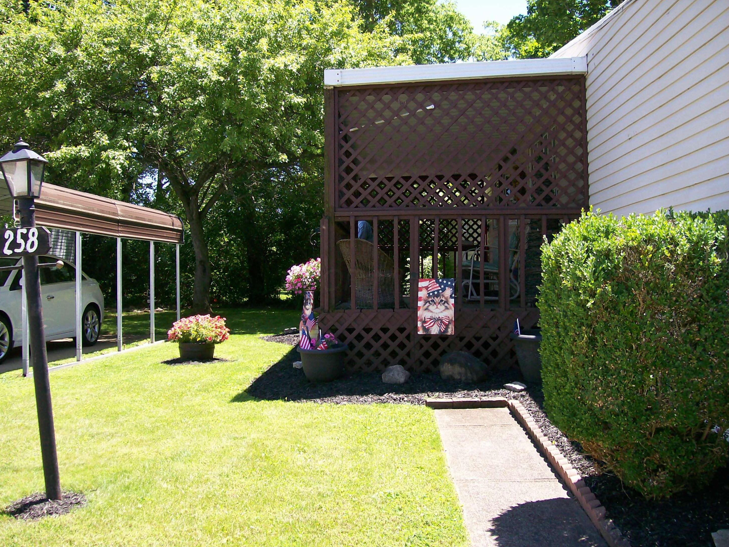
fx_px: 779
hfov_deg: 50.1
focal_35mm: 37
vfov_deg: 38.7
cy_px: 280
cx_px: 356
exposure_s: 1/416
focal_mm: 6
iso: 80
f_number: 2.7
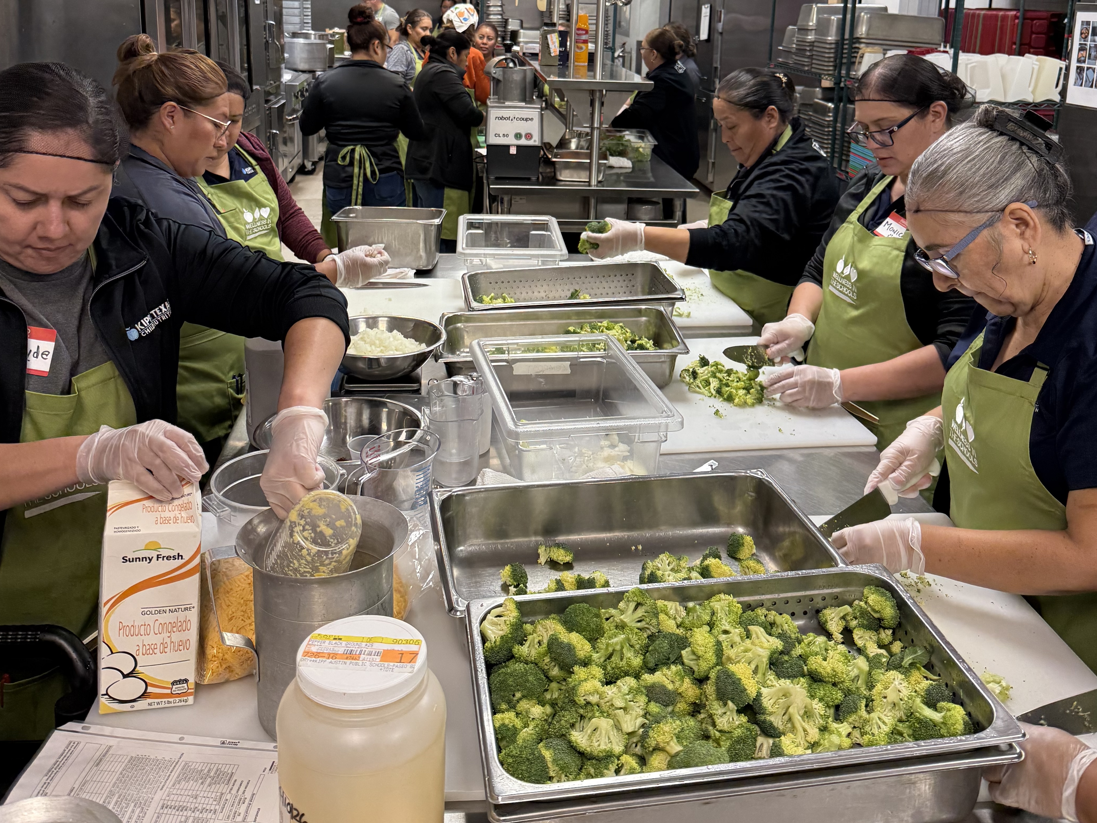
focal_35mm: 33
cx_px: 552
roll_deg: -1.5
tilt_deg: -11.2
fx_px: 1046
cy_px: 213
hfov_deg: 55.3
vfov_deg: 41.8
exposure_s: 1/120
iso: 320
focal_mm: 6.76
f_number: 1.78
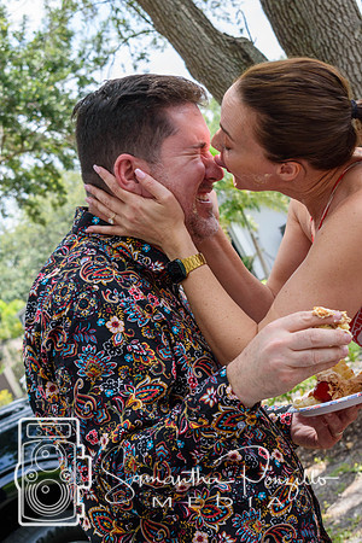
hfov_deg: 16.6
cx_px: 181
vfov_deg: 24.6
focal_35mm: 82
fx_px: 1244
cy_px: 272
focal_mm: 55
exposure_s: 1/250
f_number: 8
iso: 280
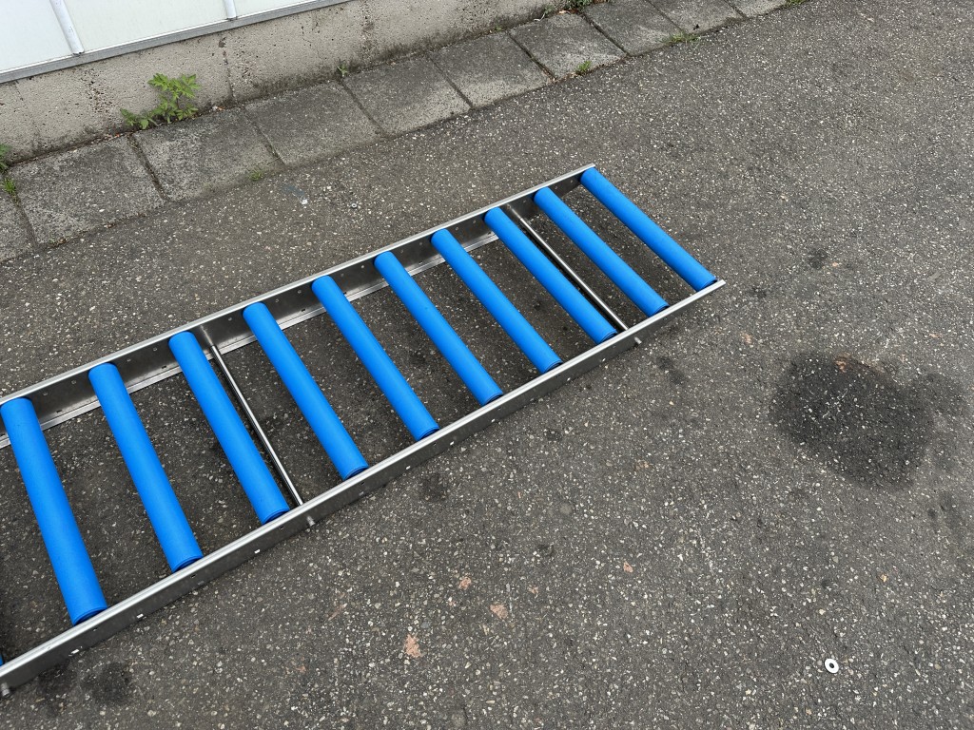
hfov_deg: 71.6
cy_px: 365
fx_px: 675
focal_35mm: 24
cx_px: 487
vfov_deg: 56.8
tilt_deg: -54.2
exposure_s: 1/1453
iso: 80
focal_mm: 6.86
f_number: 1.78
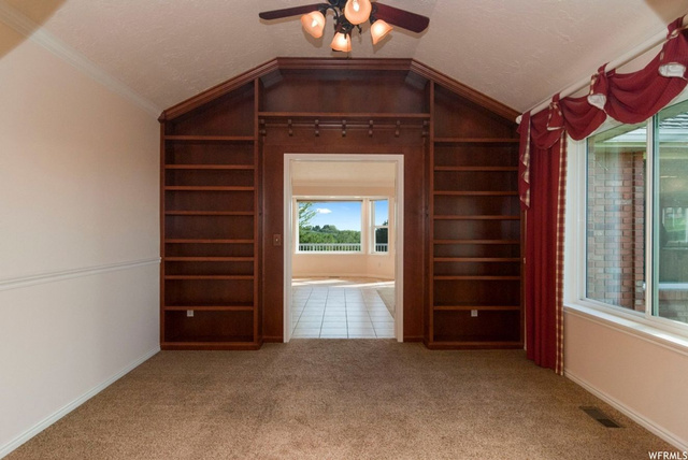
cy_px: 230
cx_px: 344
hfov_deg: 89.9
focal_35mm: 18
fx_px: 344
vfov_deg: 67.5
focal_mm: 12
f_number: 6.3
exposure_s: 1/160
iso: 200
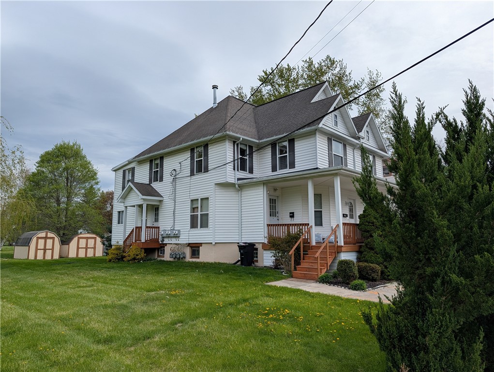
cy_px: 186
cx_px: 247
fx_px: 343
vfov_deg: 56.9
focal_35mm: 24
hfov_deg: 71.5
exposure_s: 1/1233
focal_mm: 6.9
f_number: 1.68
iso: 20
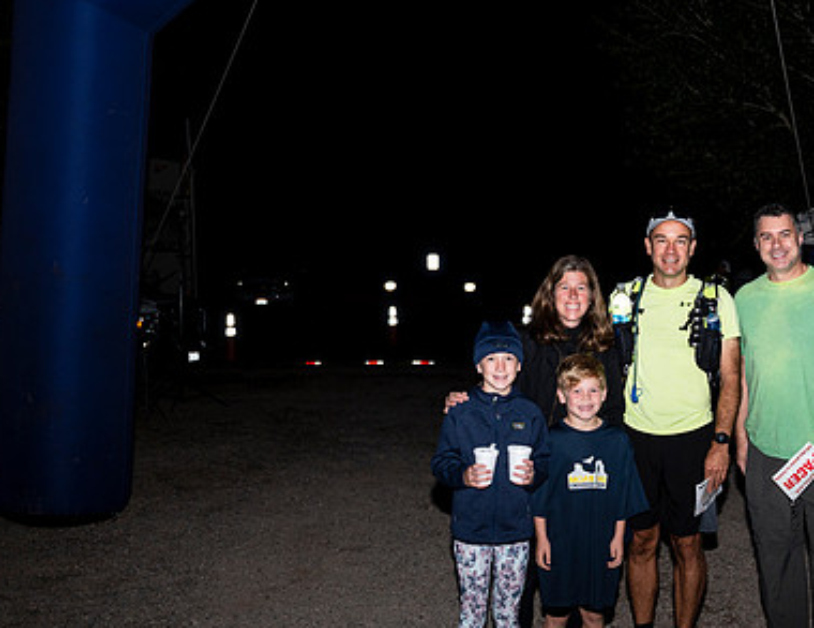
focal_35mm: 53
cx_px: 623
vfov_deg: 28.0
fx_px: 1259
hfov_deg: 35.0
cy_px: 321
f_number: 4
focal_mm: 29.5
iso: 320
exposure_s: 1/200
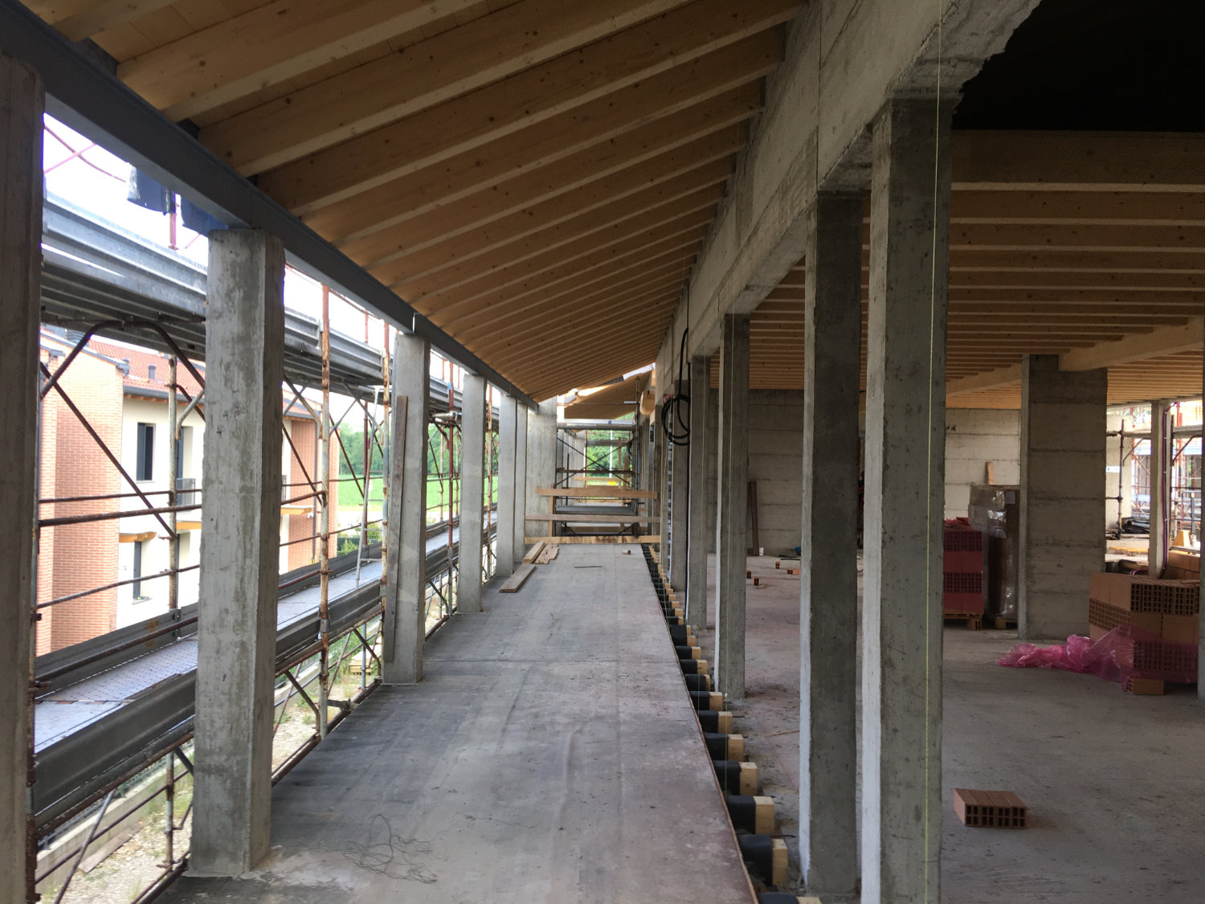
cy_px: 452
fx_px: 1010
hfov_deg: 61.7
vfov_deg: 48.2
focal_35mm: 29
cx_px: 602
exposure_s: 1/100
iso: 32
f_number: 2.2
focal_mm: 4.2
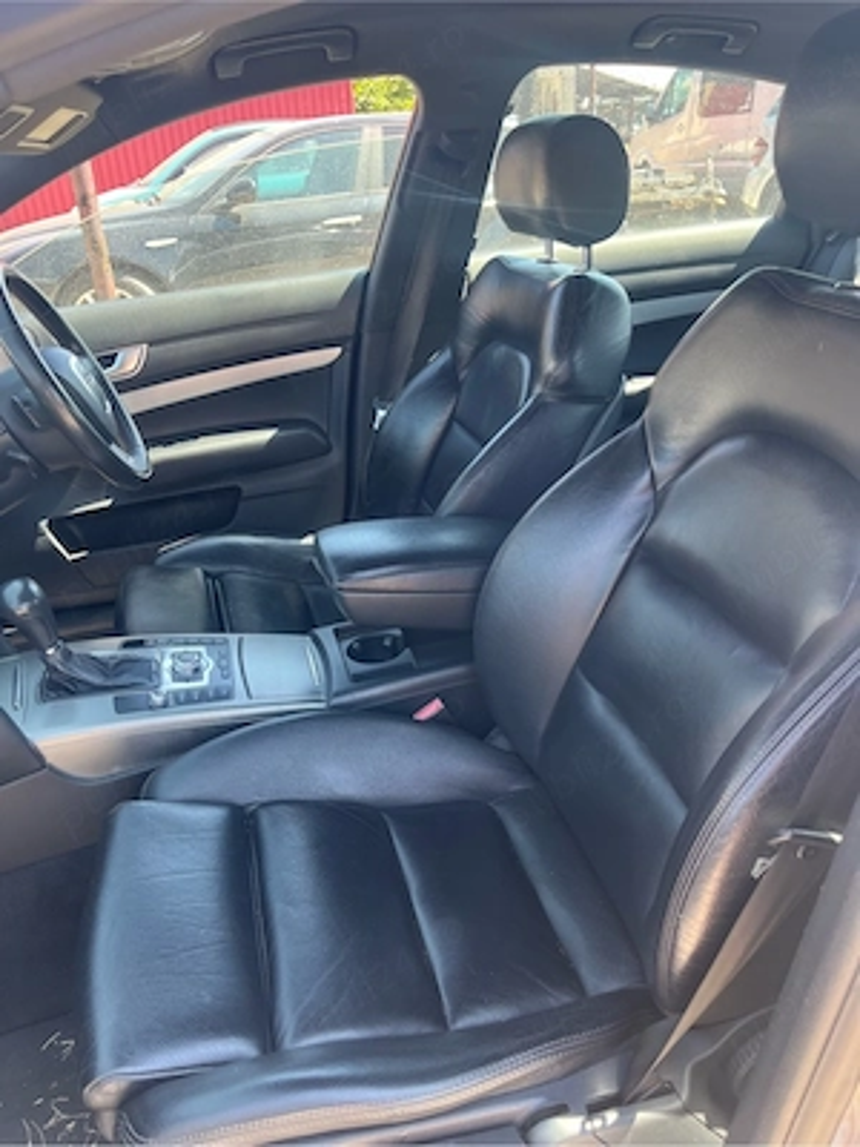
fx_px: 861
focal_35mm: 26
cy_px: 574
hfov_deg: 53.1
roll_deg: +4.2
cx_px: 430
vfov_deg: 67.3
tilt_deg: -26.6
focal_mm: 5.1
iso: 50
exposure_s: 1/122
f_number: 1.6
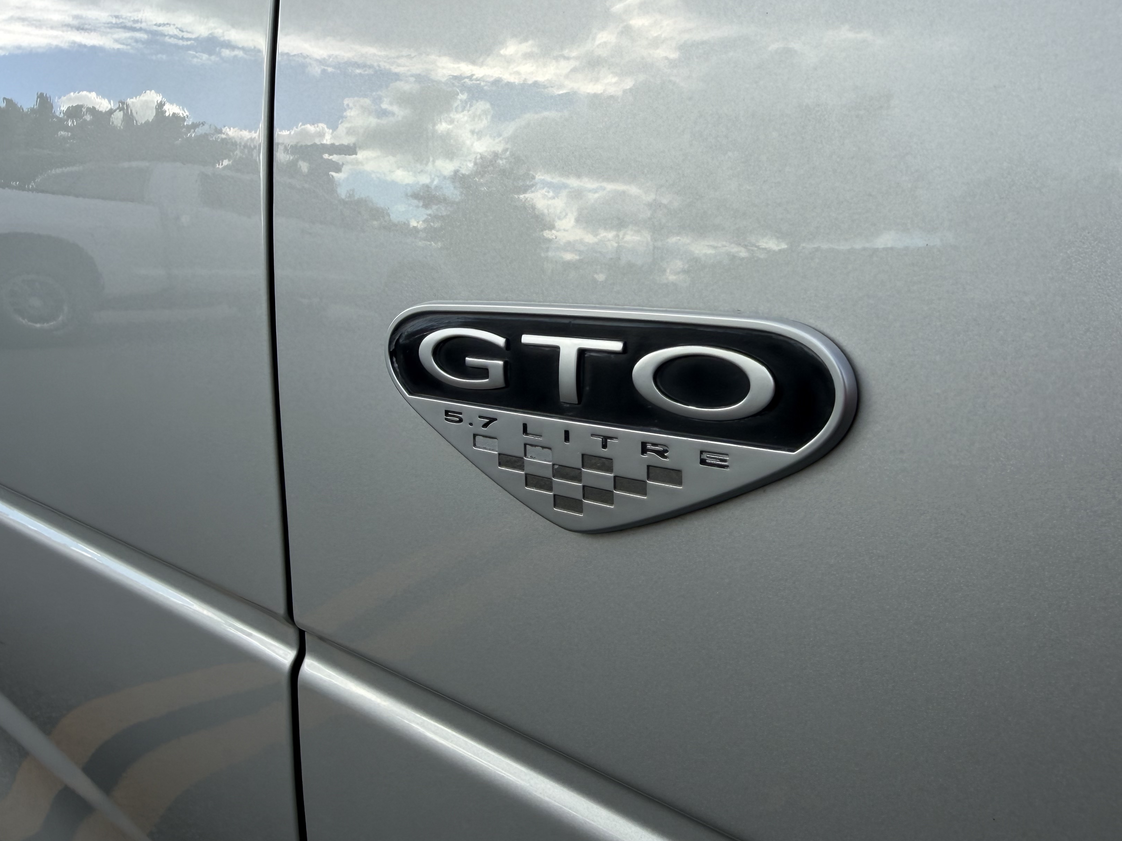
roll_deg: -1.9
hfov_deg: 59.2
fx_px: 972
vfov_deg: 46.8
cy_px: 419
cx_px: 700
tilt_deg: -7.0
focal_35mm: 30
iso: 40
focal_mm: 2.22
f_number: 2.2
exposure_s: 1/507
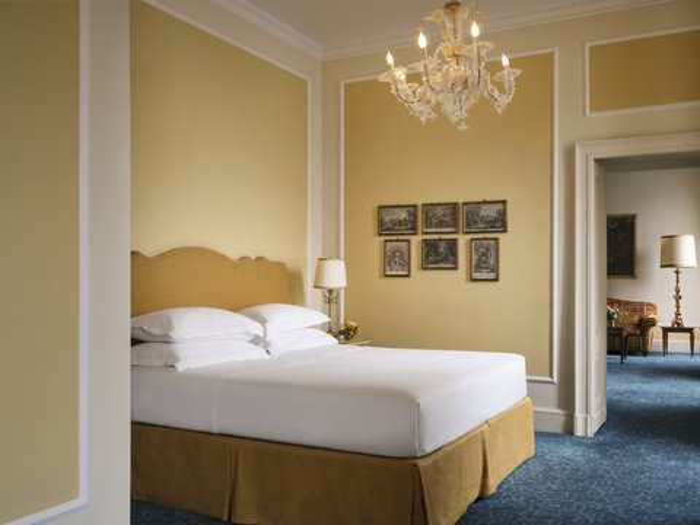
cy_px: 262
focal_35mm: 33
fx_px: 667
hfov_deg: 55.4
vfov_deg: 42.9
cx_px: 350
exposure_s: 1.5
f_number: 16
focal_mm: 41.8
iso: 400
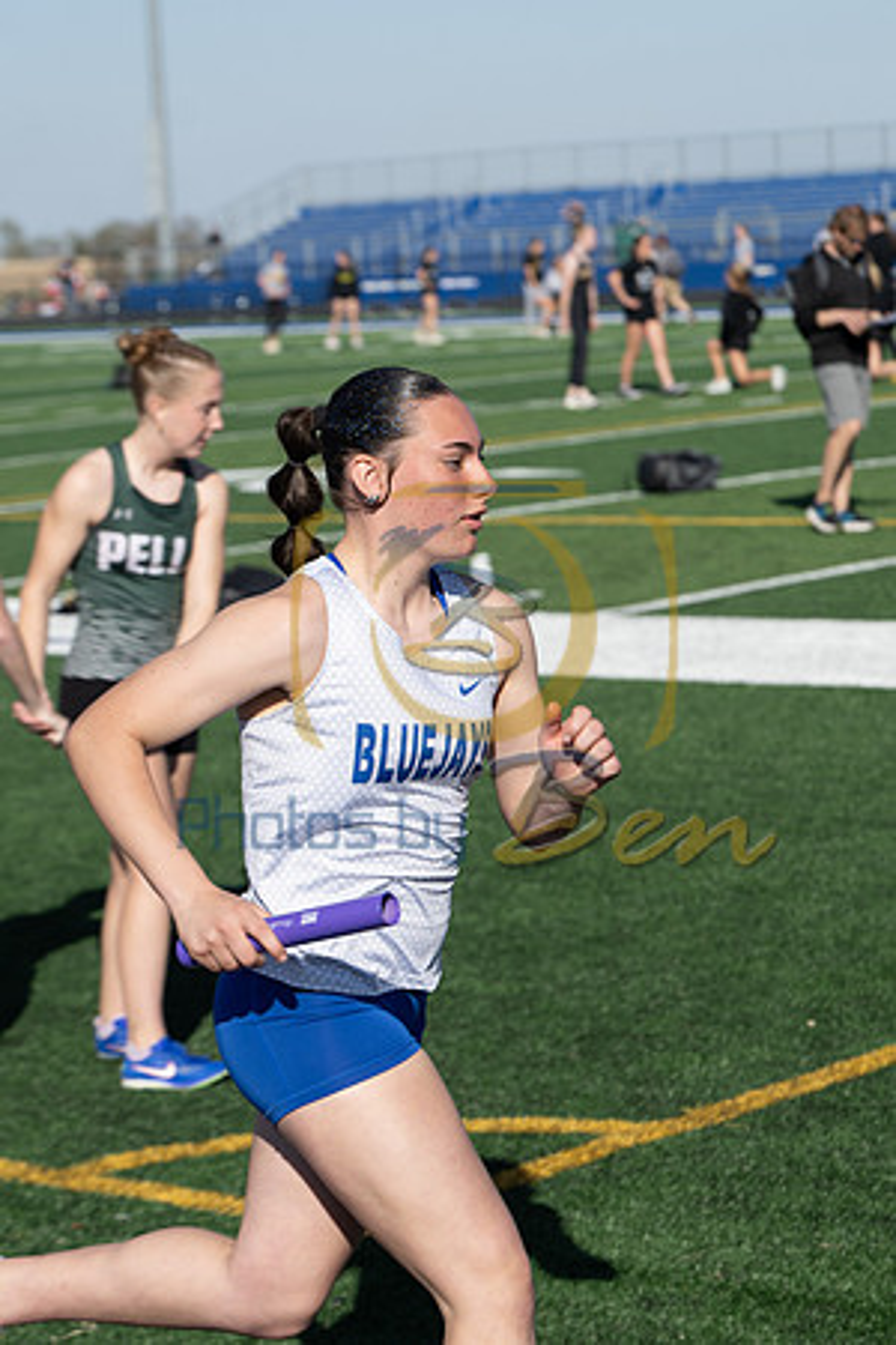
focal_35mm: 105
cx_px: 448
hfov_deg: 13.0
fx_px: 3920
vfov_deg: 19.5
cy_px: 672
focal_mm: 70
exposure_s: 1/1000
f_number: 4.5
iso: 100
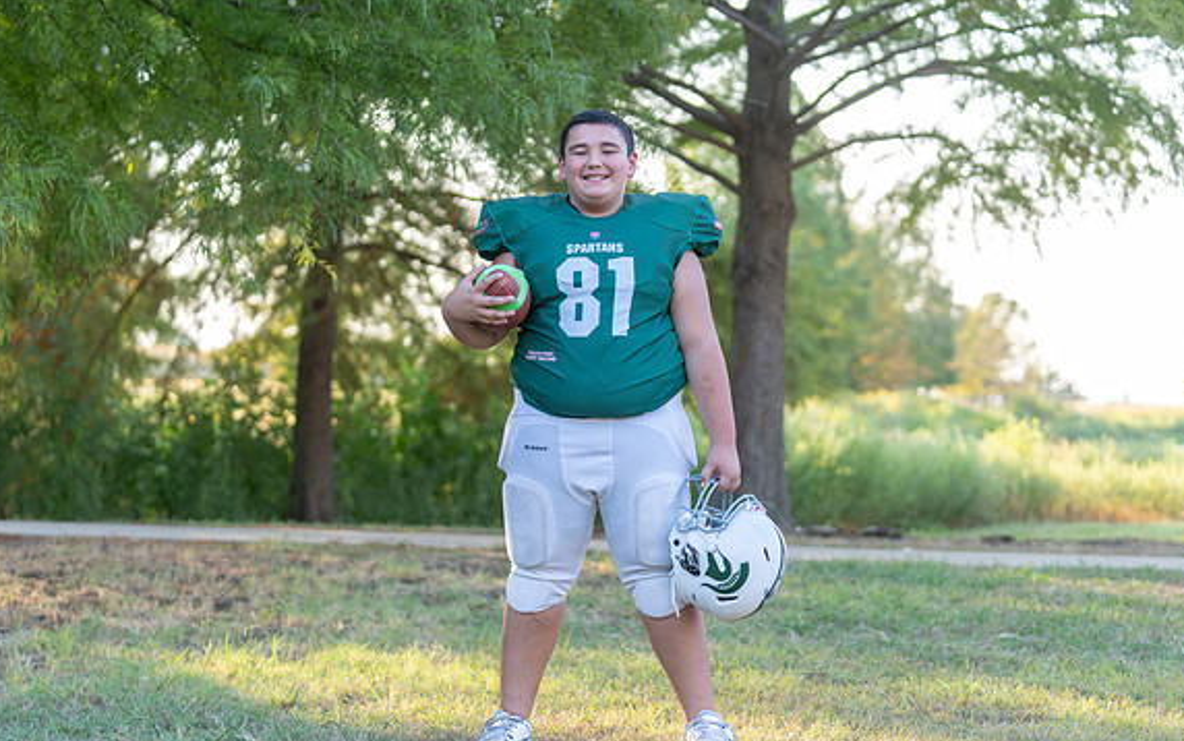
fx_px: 2550
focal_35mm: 79
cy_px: 419
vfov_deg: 16.5
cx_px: 610
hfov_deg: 26.1
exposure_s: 1/320
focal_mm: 70
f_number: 2.8
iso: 250
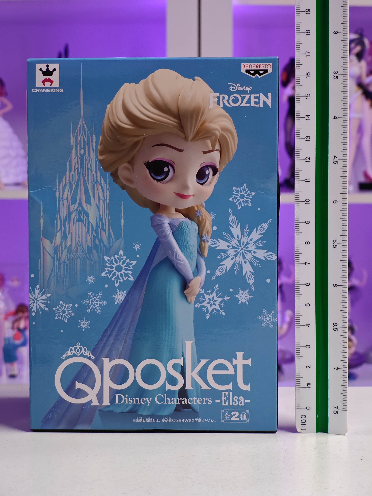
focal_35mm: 80
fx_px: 1146
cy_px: 248
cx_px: 186
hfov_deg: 18.4
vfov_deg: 24.4
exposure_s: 1/33.3
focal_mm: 7.48
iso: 800
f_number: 2.4
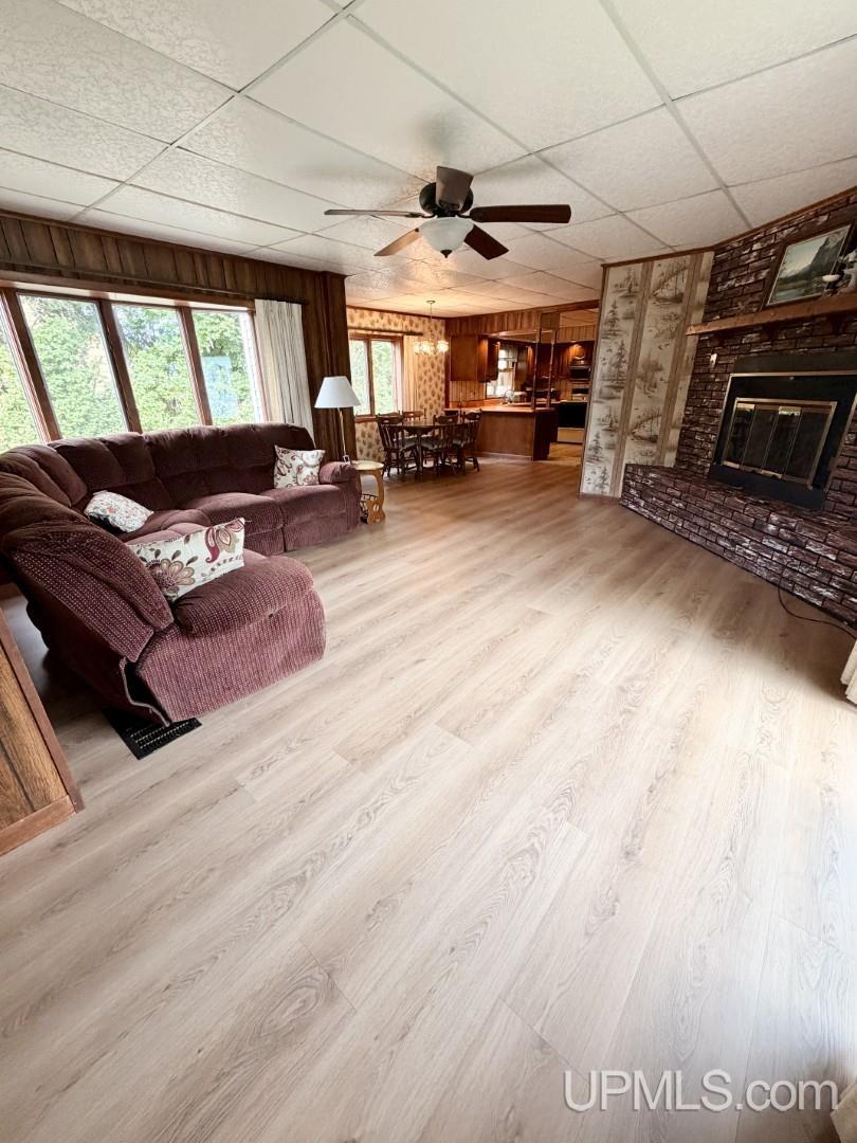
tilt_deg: -22.2
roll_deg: +1.4
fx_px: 462
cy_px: 572
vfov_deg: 102.1
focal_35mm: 14
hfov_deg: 85.7
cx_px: 428
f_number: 2.2
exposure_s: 1/120
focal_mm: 2.22
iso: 250
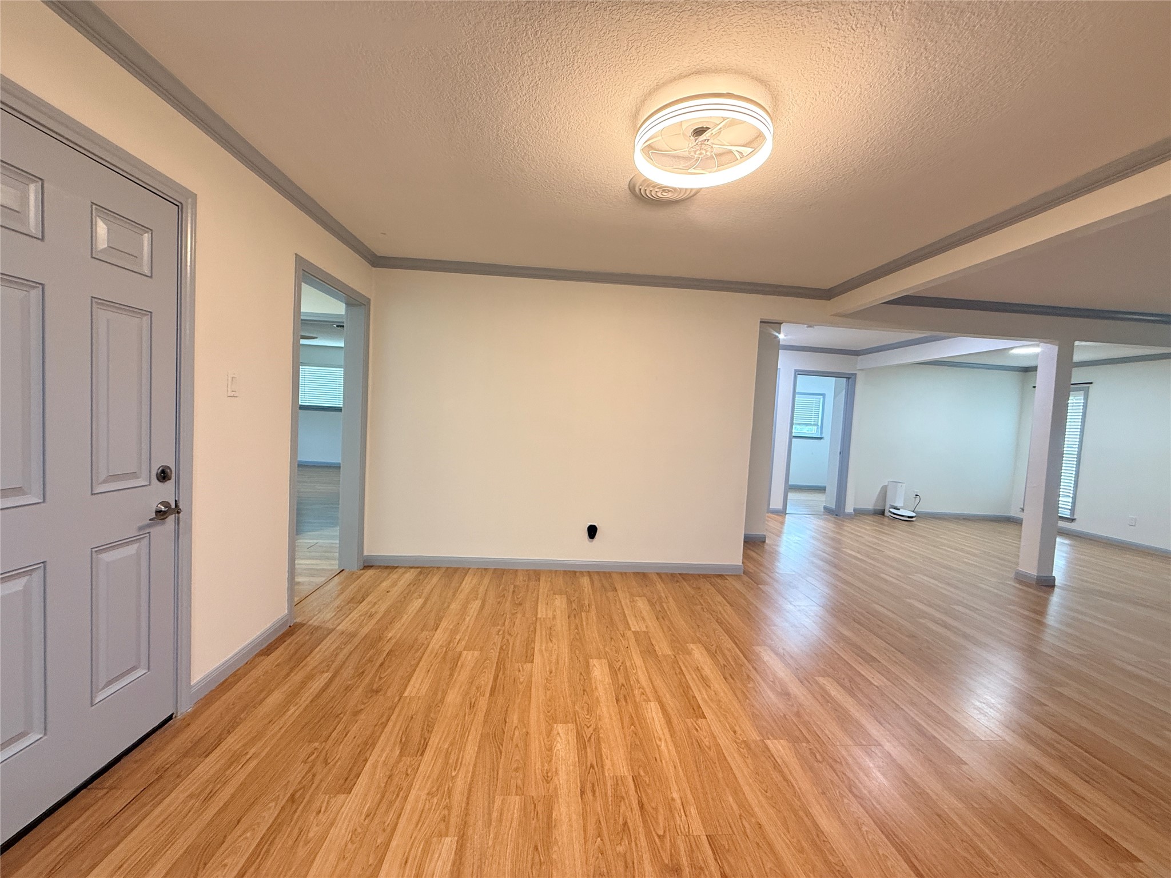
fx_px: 474
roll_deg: -3.5
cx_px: 586
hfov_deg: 102.1
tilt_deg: -2.1
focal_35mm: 14
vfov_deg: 85.7
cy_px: 439
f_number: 2.2
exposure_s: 1/60
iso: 250
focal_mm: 2.22
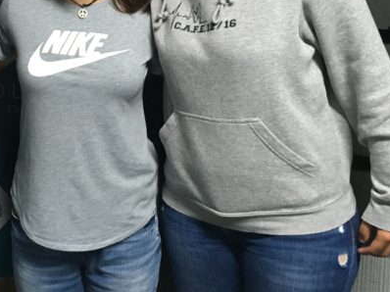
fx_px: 631
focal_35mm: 56
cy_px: 50
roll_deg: +0.1
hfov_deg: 33.2
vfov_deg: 25.5
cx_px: 67
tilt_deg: -6.1
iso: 160
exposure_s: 1/33
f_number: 2.2
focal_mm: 4.15
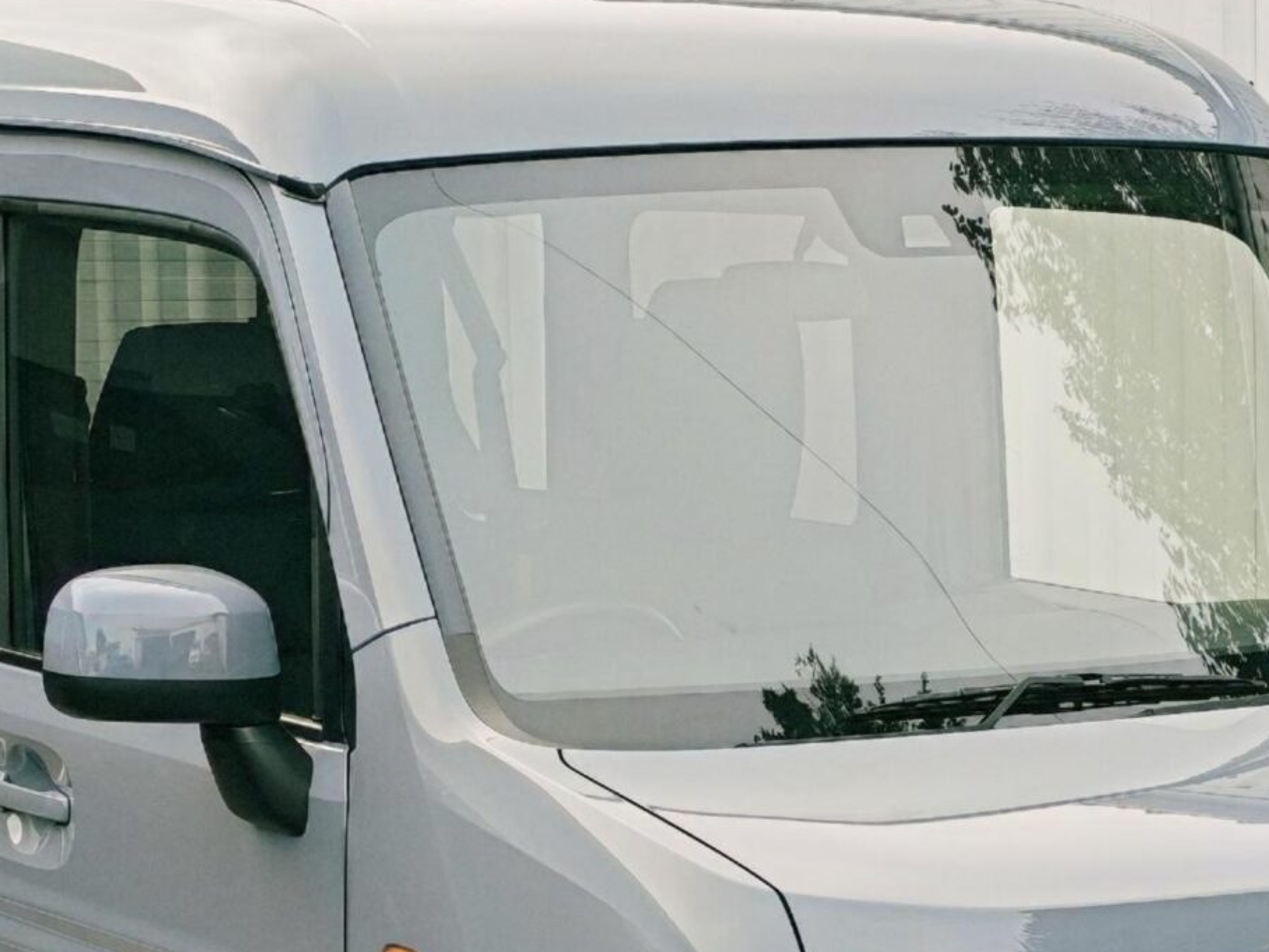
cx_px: 662
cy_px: 939
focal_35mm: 135
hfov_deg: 14.6
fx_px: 4950
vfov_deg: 10.9
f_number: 1.9
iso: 50
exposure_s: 1/100
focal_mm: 6.12
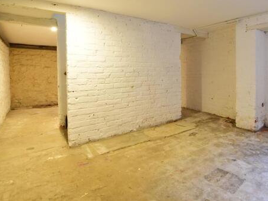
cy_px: 72
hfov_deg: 76.9
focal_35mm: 21
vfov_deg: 62.3
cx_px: 174
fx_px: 163
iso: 400
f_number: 7.1
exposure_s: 1
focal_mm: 10
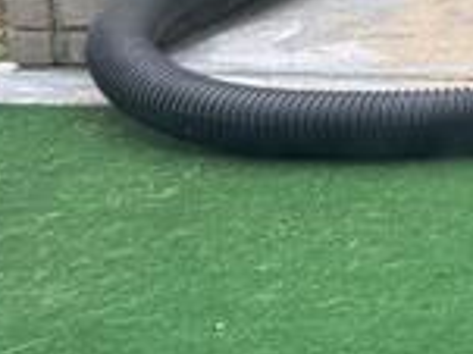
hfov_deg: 9.4
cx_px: 1457
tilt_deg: -12.0
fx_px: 2225
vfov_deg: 8.8
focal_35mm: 163
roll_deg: -0.2
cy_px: -238
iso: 80
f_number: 1.78
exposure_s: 1/503
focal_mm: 6.76
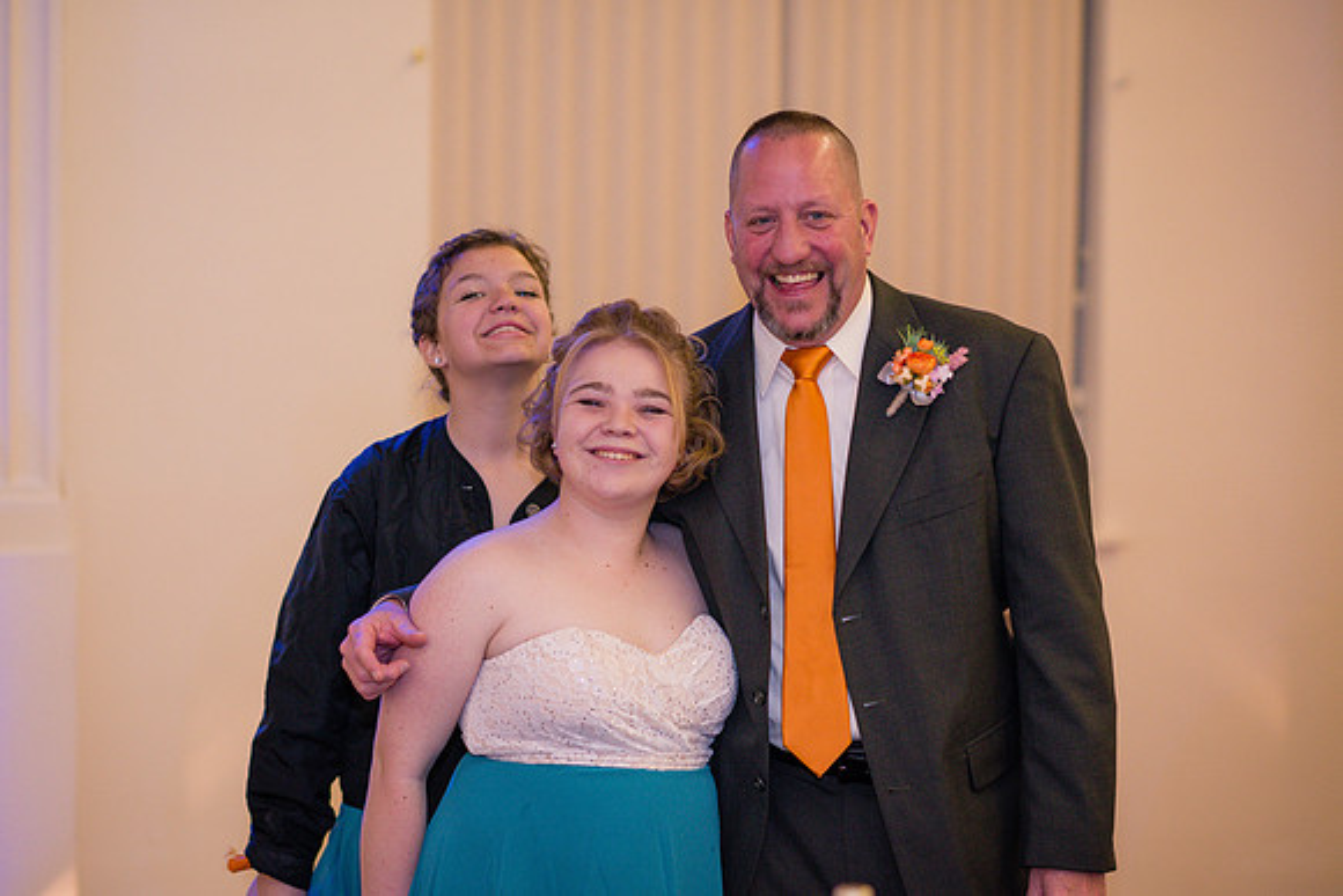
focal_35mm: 93
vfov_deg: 14.7
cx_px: 608
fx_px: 3471
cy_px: 459
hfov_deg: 21.9
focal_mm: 85
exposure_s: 1/125
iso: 640
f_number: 2.2
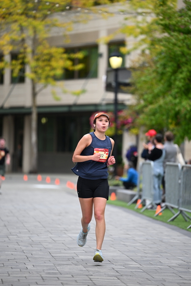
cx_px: 96
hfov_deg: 6.9
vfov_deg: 10.3
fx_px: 1591
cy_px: 143
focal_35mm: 200
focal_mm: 200
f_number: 2.8
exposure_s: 1/2000
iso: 640
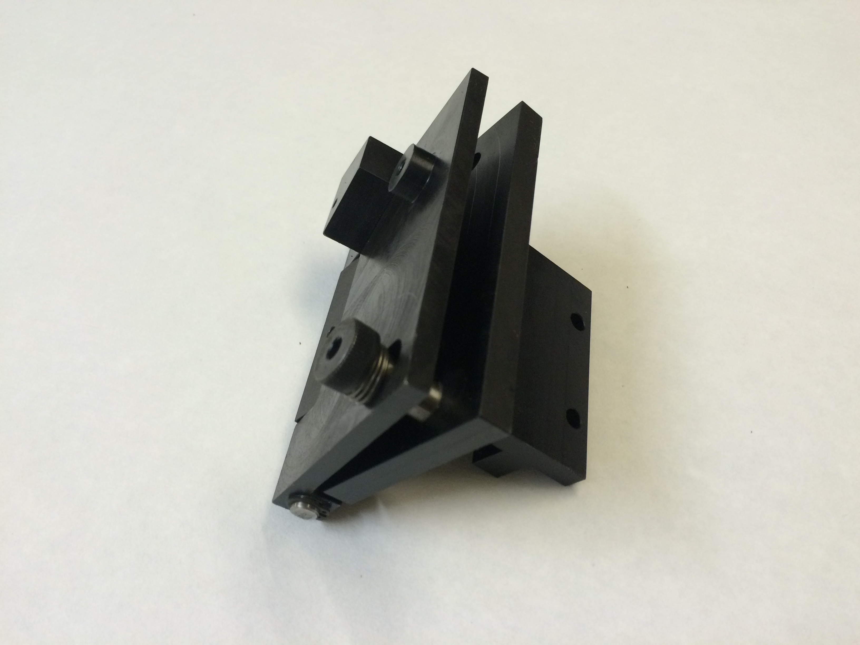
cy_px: 322
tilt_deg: -51.9
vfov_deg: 48.2
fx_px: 720
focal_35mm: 29
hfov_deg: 61.7
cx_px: 430
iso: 80
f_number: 2.2
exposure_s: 1/33
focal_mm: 4.15
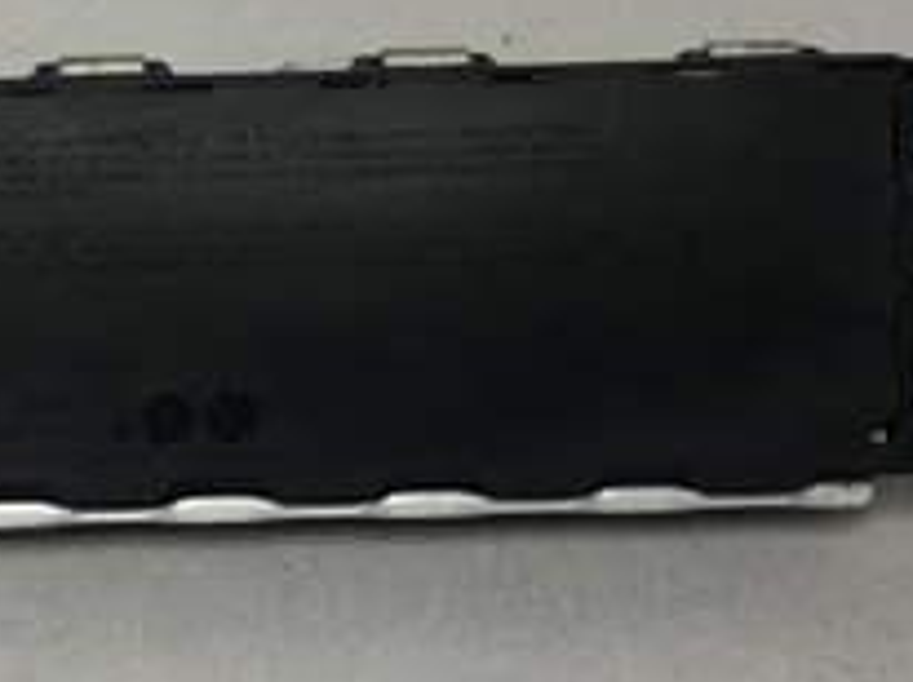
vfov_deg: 16.8
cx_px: 177
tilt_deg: -46.8
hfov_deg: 22.2
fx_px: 2292
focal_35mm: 87
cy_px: 159
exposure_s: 1/25
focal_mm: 4
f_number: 1.8
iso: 32
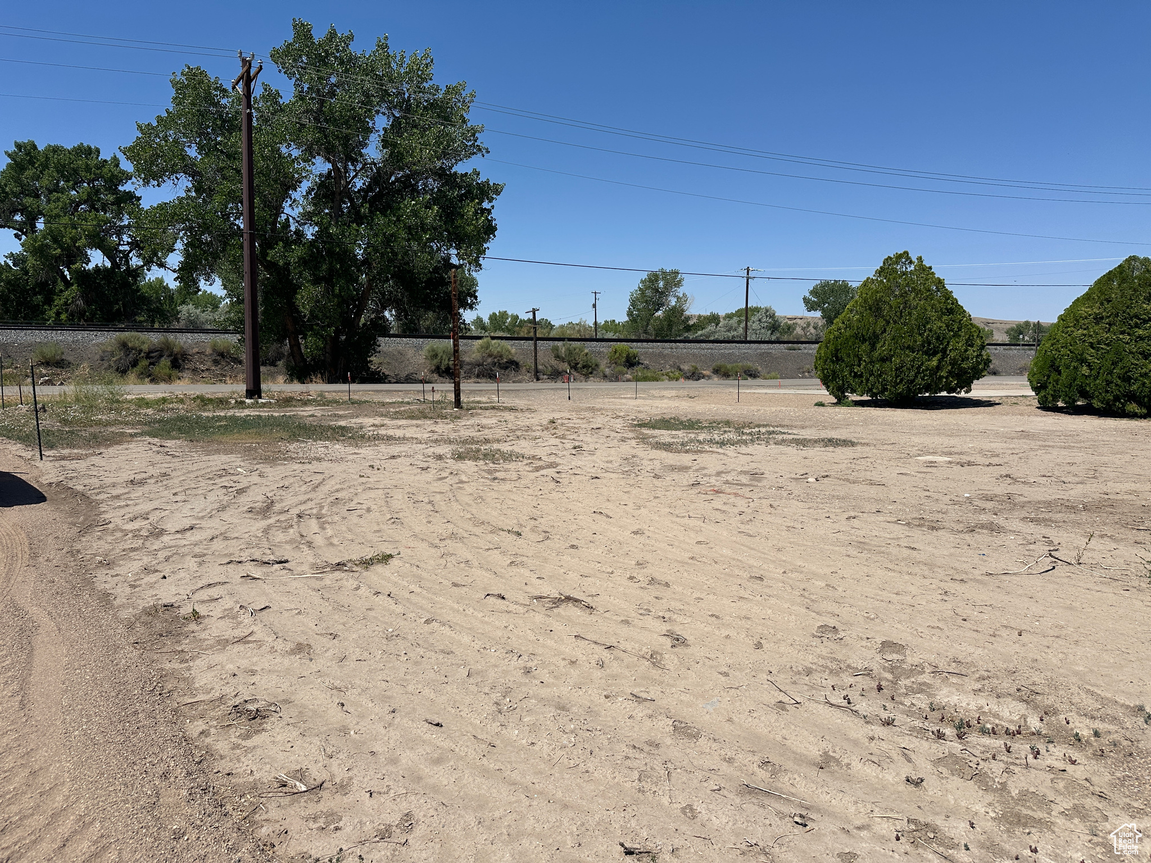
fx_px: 798
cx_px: 576
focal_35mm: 24
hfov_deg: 71.6
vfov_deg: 56.8
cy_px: 432
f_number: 1.78
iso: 80
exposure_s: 1/7576
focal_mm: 6.86
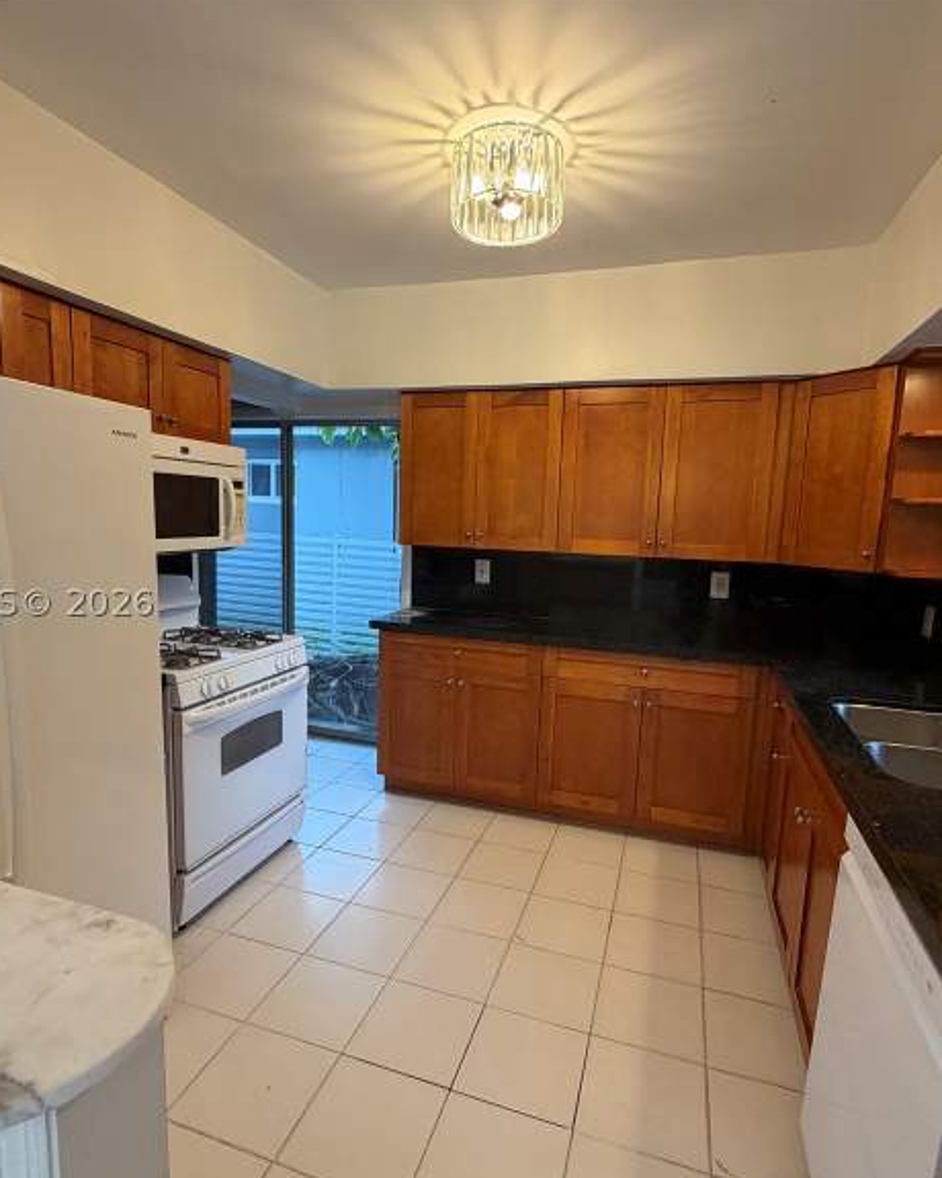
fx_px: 662
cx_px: 467
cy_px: 602
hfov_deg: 70.8
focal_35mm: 19
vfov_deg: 83.3
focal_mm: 2.22
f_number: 2.2
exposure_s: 1/60
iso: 200
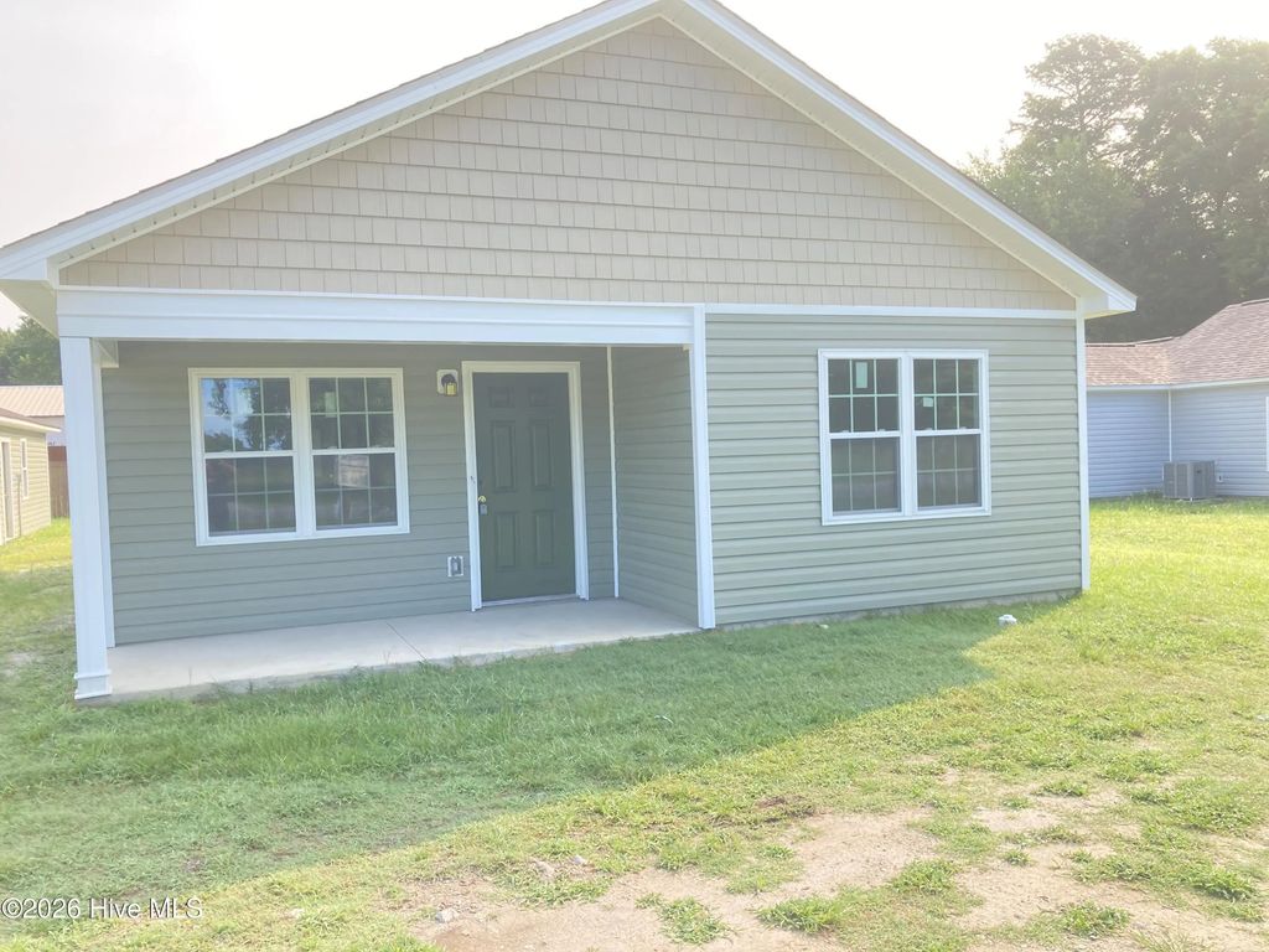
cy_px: 476
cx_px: 634
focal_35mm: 28
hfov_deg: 63.4
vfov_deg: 49.7
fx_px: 1026
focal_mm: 3.99
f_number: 1.8
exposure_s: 1/289
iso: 20
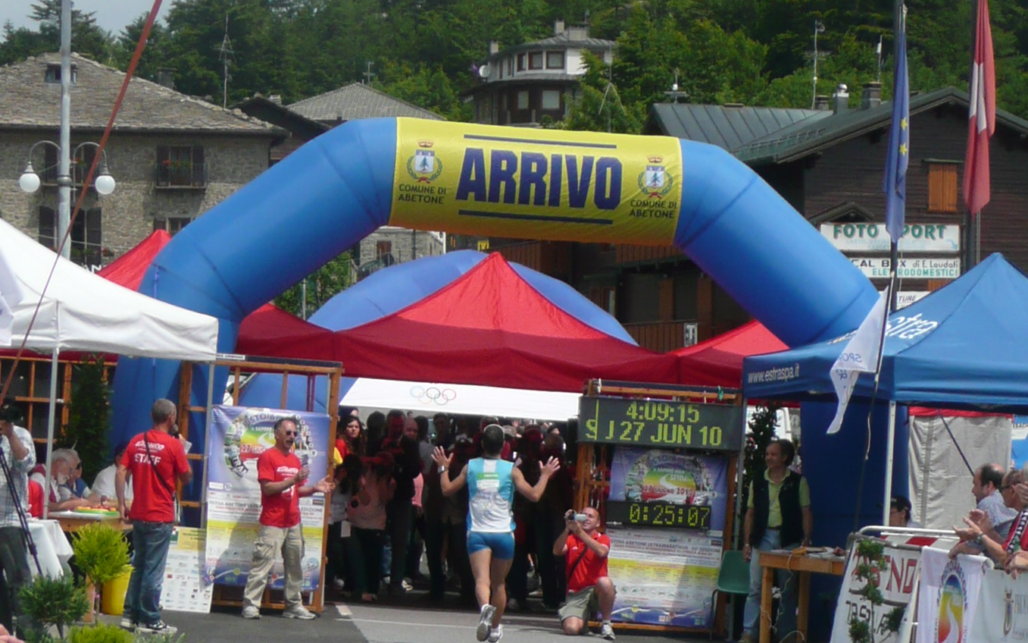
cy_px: 482
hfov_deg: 16.6
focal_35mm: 126
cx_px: 514
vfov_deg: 10.4
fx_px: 3530
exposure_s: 1/800
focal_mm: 9.1
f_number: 4.3
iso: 100
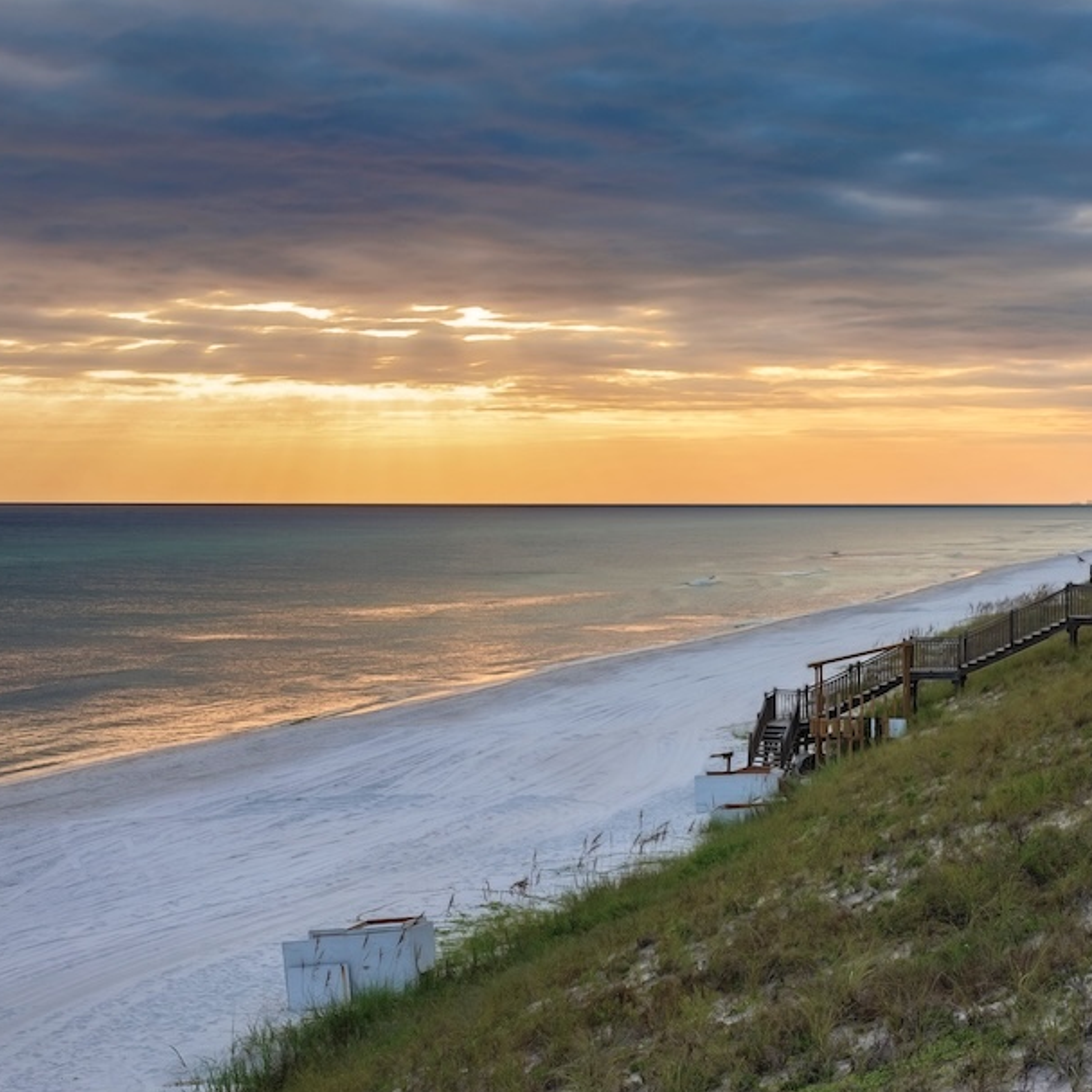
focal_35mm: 63
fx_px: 2248
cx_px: 817
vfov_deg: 27.3
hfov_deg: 26.9
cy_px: 523
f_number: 14
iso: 360
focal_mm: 45
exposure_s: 1/125
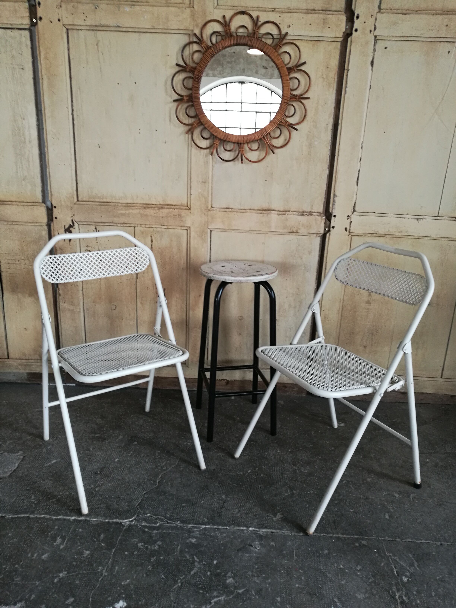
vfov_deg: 65.3
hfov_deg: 51.4
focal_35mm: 27
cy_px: 304
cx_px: 228
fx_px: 474
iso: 160
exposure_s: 1/33.3
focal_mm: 4.5
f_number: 2.2
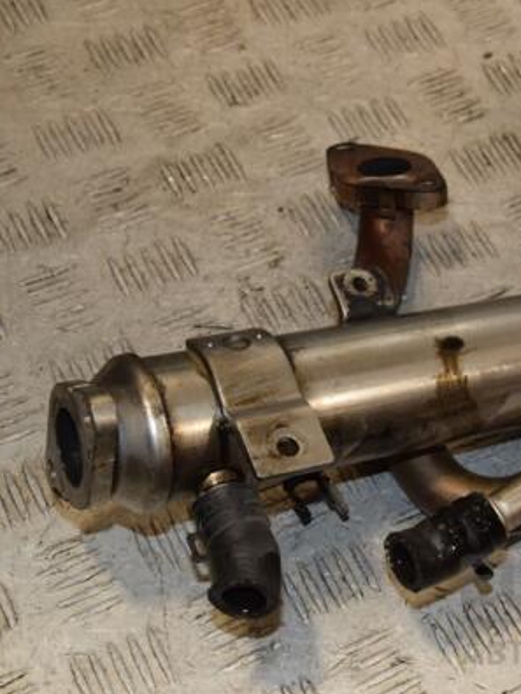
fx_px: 1666
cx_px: 428
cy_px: 347
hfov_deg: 17.6
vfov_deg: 23.6
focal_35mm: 83
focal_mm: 38
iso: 800
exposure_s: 1/200
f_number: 8
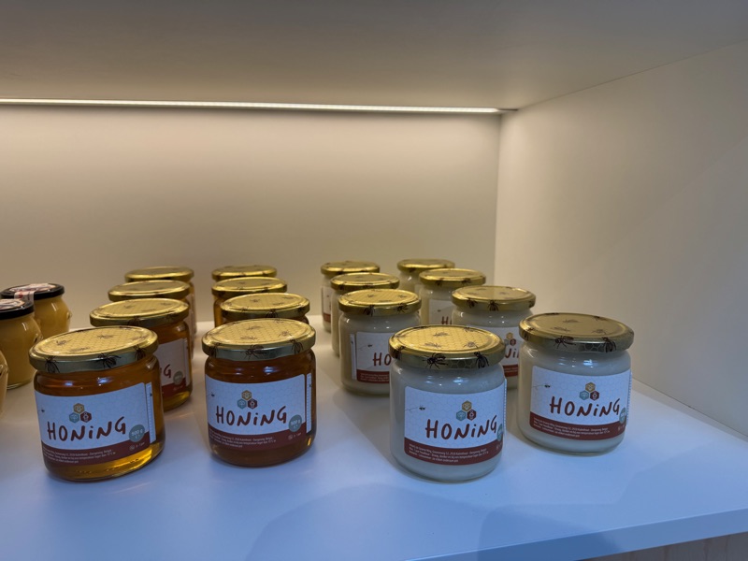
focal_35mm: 24
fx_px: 519
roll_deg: +0.7
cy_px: 280
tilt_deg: -10.7
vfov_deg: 56.8
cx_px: 374
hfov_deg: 71.6
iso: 64
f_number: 1.78
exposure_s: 1/256
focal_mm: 6.76
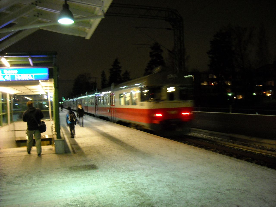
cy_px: 104
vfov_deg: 40.7
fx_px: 279
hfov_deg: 52.6
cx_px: 138
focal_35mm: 35
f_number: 2.8
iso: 417
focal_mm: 5.7
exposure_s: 1/8
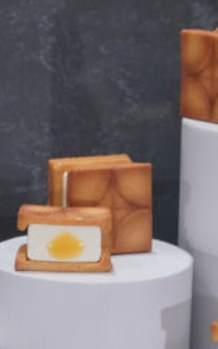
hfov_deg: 8.5
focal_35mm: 155
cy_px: 305
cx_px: 118
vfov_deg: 13.4
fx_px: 1468
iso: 250
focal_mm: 33
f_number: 6.3
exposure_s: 1/50
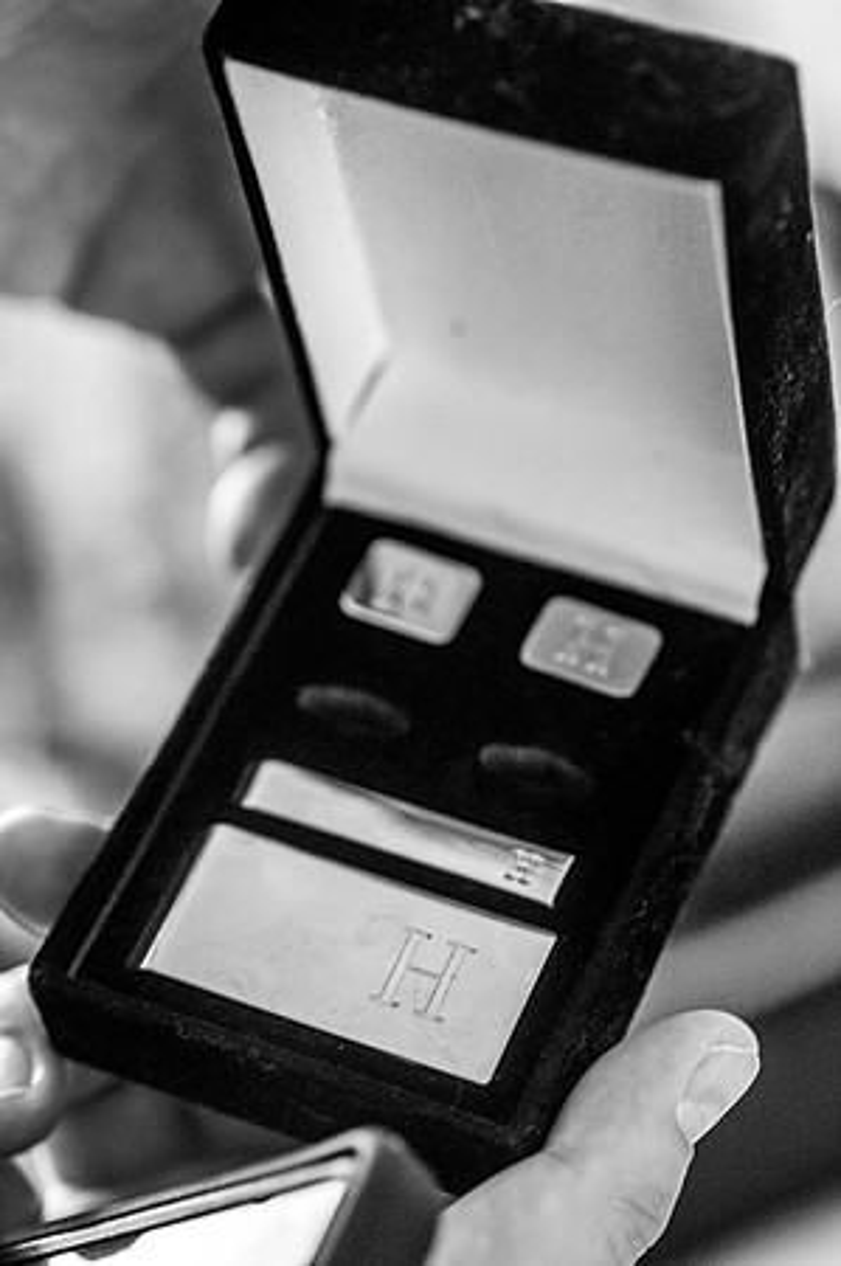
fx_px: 3688
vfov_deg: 19.5
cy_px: 633
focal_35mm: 105
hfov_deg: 13.0
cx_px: 420
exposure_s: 1/60
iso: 2000
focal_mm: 105
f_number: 4
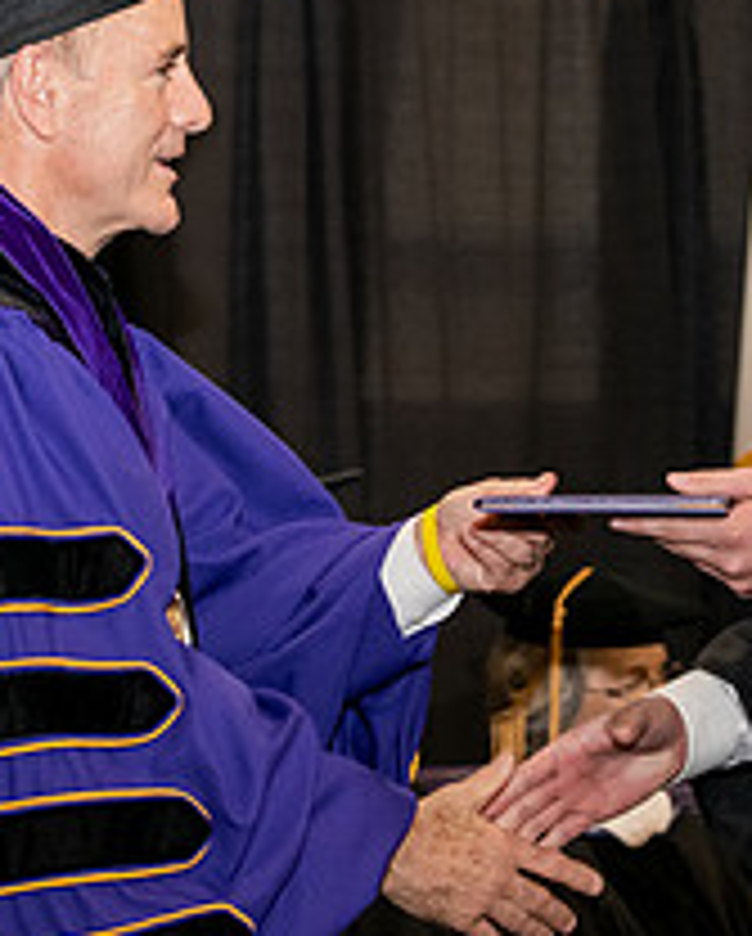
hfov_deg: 8.5
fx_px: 5080
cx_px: 446
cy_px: 299
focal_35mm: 183
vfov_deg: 10.5
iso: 2000
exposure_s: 1/200
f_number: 5
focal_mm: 70
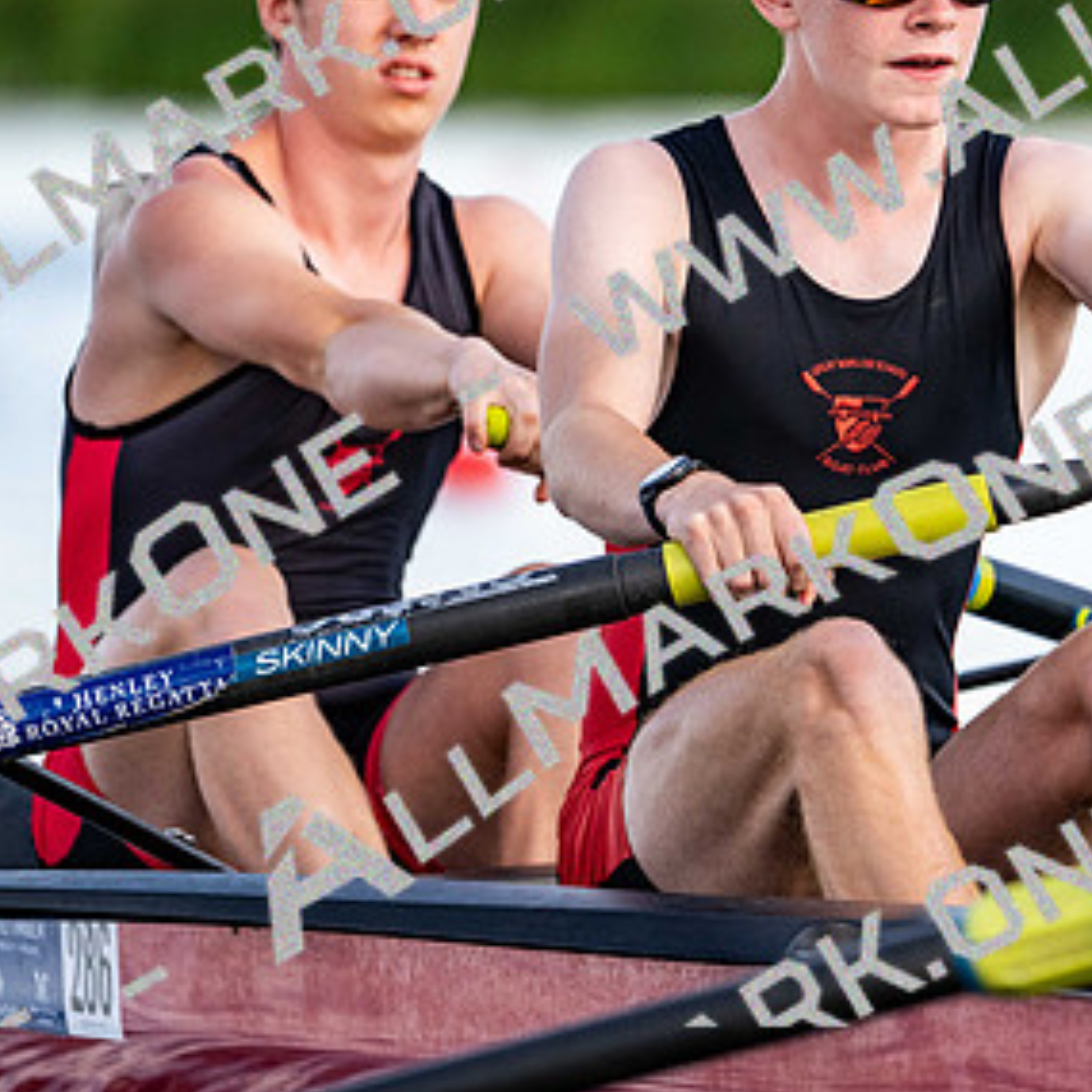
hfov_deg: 2.5
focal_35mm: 692
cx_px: 1038
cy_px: 370
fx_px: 24698
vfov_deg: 2.5
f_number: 4.5
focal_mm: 400
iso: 1000
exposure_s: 1/2500
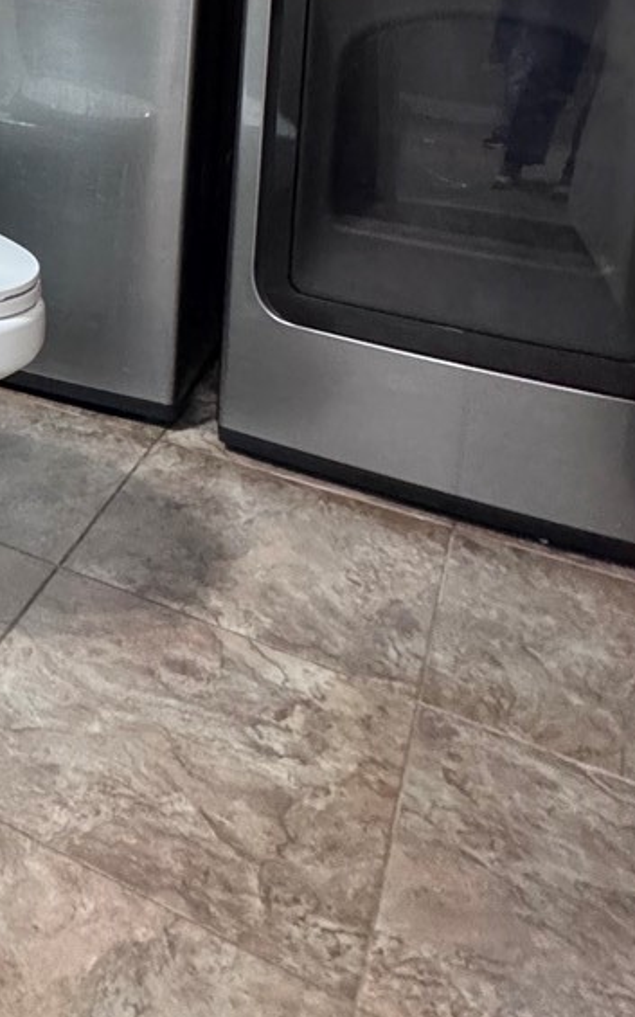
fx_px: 1163
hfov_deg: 26.1
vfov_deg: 40.3
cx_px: -187
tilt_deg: -4.7
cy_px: -38
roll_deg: -1.3
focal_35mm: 42
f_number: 2.2
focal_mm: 2.22
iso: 800
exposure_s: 1/60
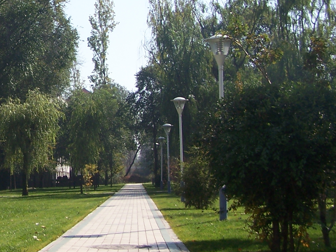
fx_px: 806
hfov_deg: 22.4
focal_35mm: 83
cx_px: -21
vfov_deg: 17.6
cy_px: 52
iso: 80
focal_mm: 6.3
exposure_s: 1/640
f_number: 4
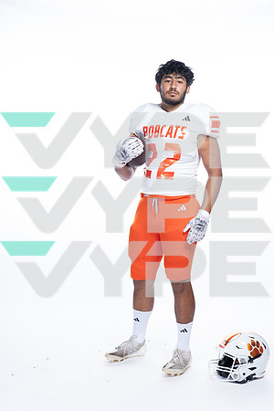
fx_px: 651
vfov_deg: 35.1
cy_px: 206
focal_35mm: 57
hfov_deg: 23.8
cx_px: 137
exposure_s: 1/250
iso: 400
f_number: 5.6
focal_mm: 57
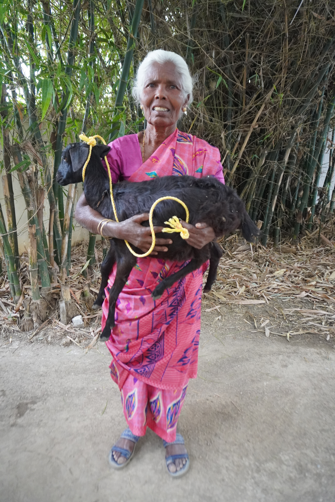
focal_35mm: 24
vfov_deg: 73.7
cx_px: 168
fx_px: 335
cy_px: 251
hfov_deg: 53.1
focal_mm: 16
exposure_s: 1/160
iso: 3200
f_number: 4
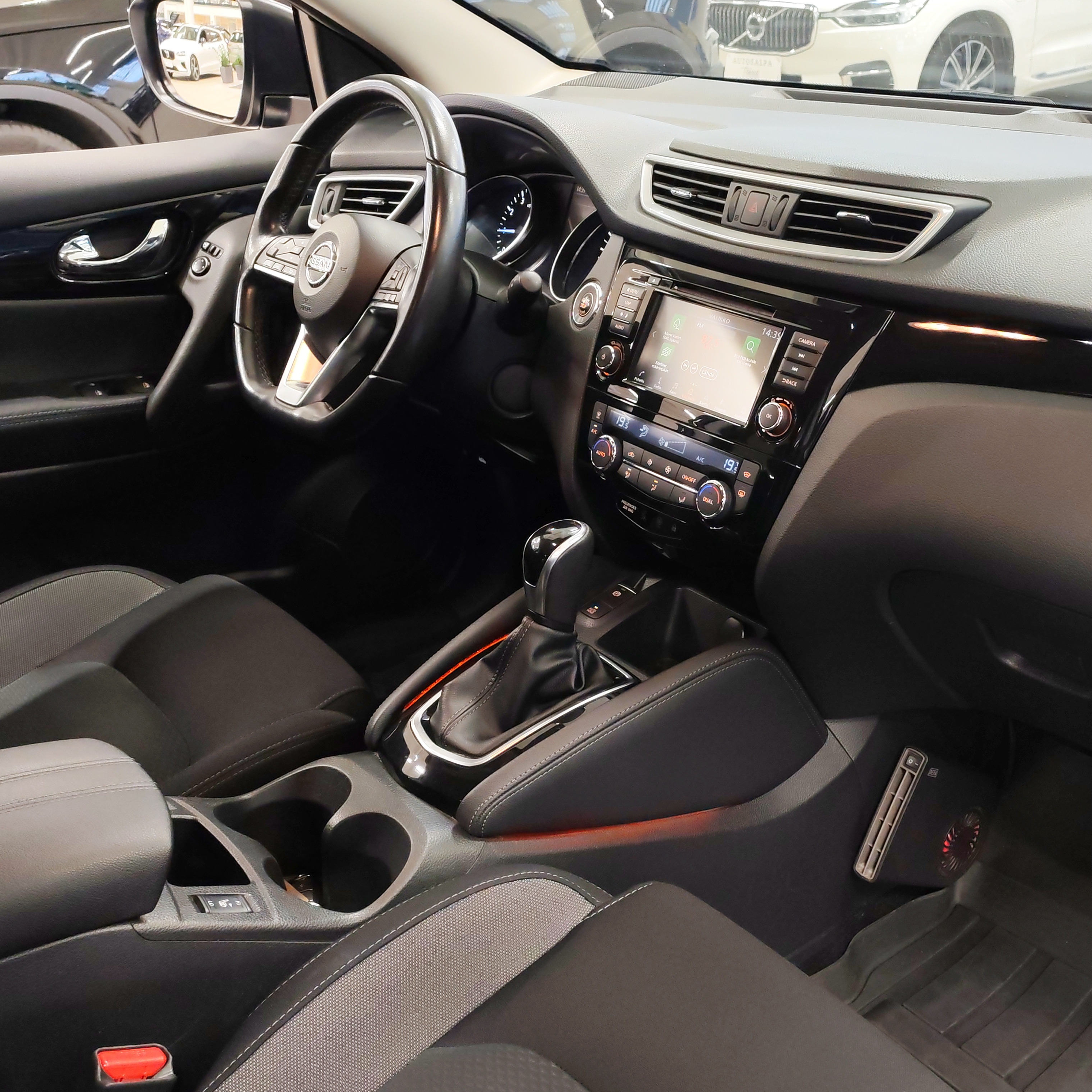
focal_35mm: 37
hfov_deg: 44.6
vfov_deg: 44.9
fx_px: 1321
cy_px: 540
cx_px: 671
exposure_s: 1/50
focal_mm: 6.12
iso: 800
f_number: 1.9
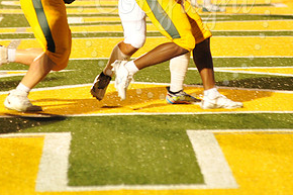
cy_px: 3
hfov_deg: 5.6
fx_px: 3010
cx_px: 174
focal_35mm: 370
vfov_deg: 3.7
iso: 6400
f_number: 4
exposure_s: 1/320
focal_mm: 185
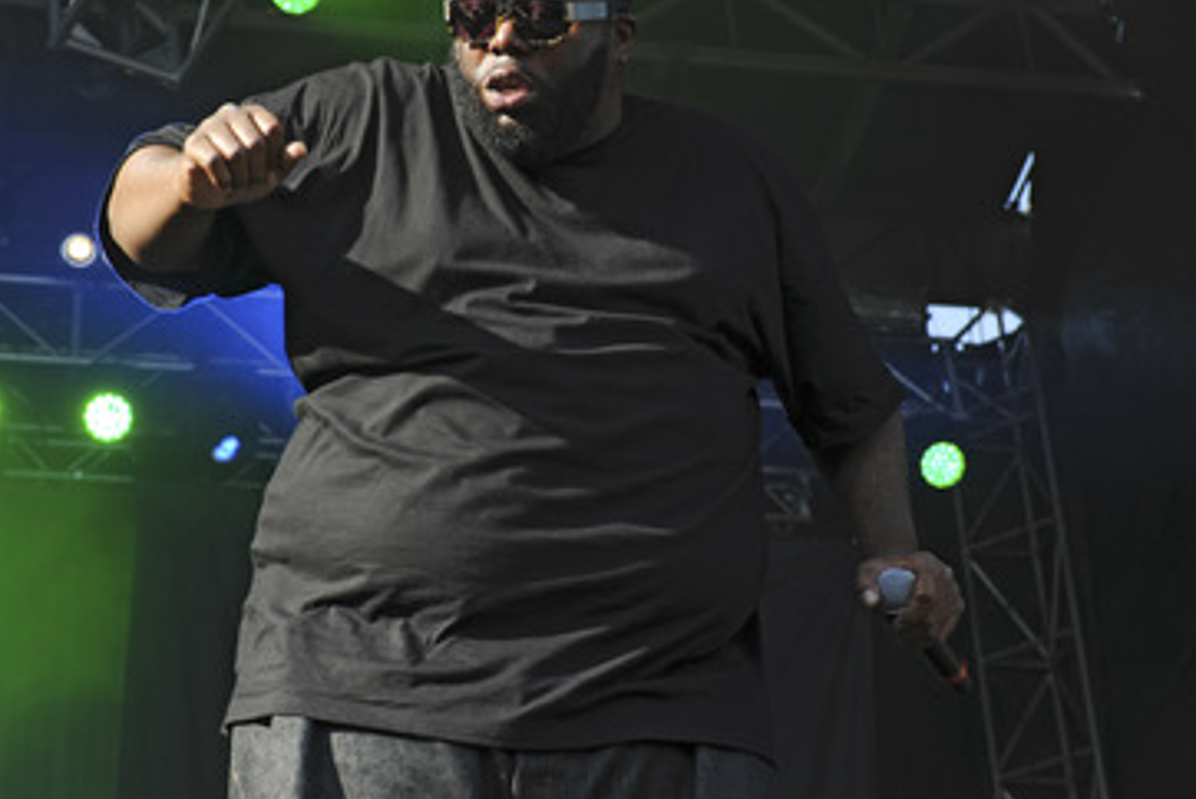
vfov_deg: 17.7
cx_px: 588
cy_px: 353
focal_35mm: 77
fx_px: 2560
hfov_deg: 26.3
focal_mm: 62
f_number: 5
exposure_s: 1/500
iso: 400
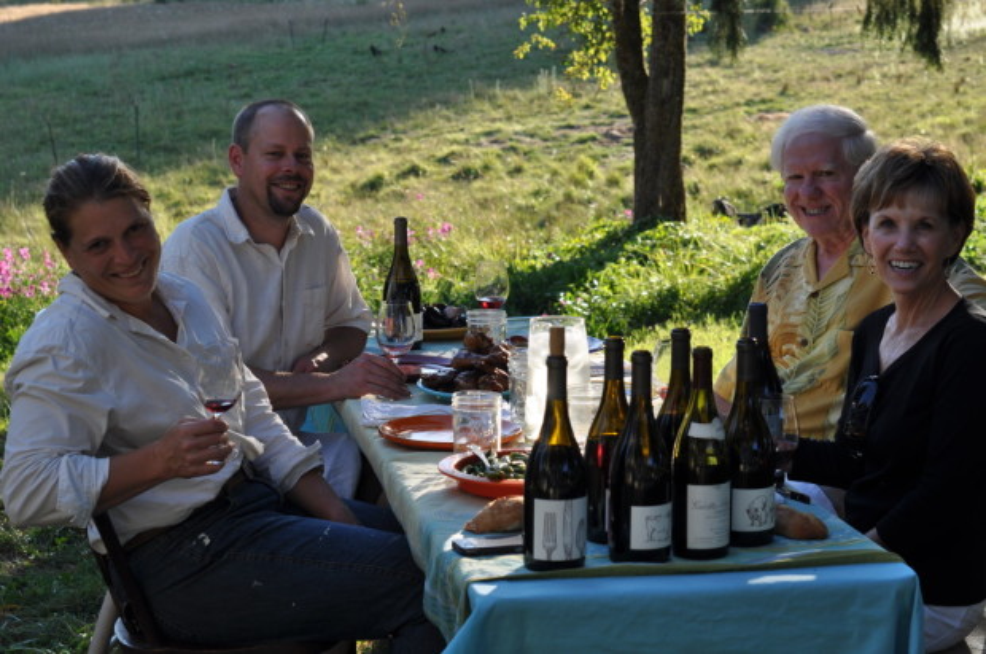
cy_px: 327
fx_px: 2050
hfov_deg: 27.0
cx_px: 493
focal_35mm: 75
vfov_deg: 18.1
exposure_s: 1/200
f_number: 7.1
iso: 200
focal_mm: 50
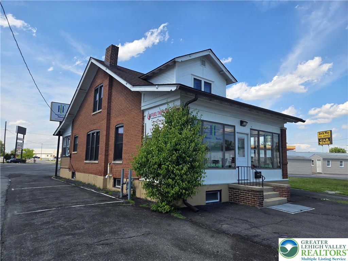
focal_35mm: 23
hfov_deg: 73.9
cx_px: 174
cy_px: 130
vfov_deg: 58.9
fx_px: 231
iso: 25
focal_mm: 5.4
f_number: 1.8
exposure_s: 1/1365
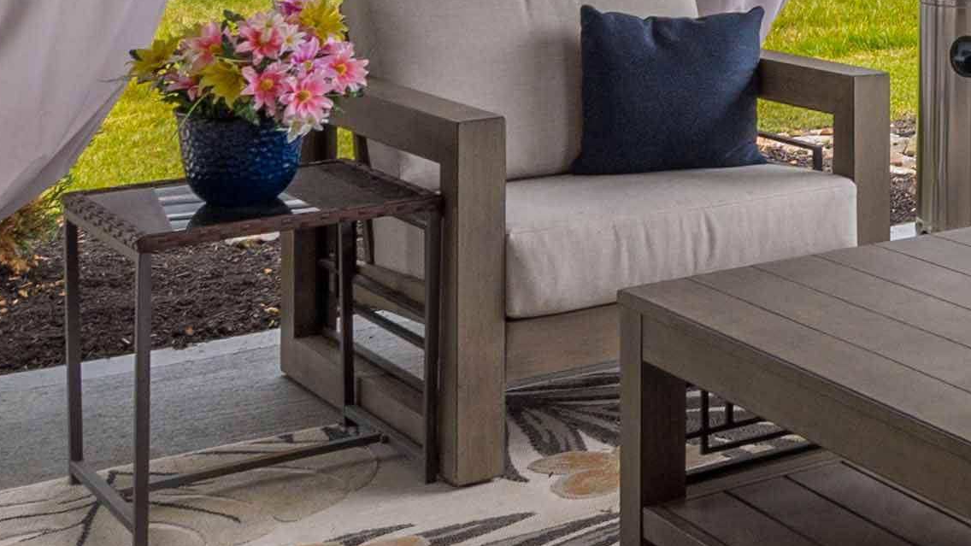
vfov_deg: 14.7
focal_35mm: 78
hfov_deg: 24.0
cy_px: -214
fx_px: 2008
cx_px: 1245
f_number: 9
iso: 100
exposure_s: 1/160
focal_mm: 14
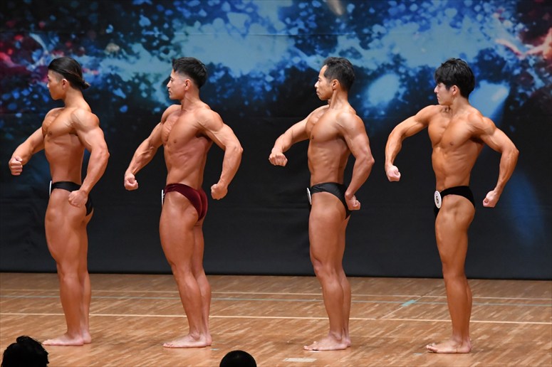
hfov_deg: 8.1
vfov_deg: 5.4
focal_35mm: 255
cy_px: 184
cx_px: 276
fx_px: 3908
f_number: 5.6
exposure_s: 1/400
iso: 6400
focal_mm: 170
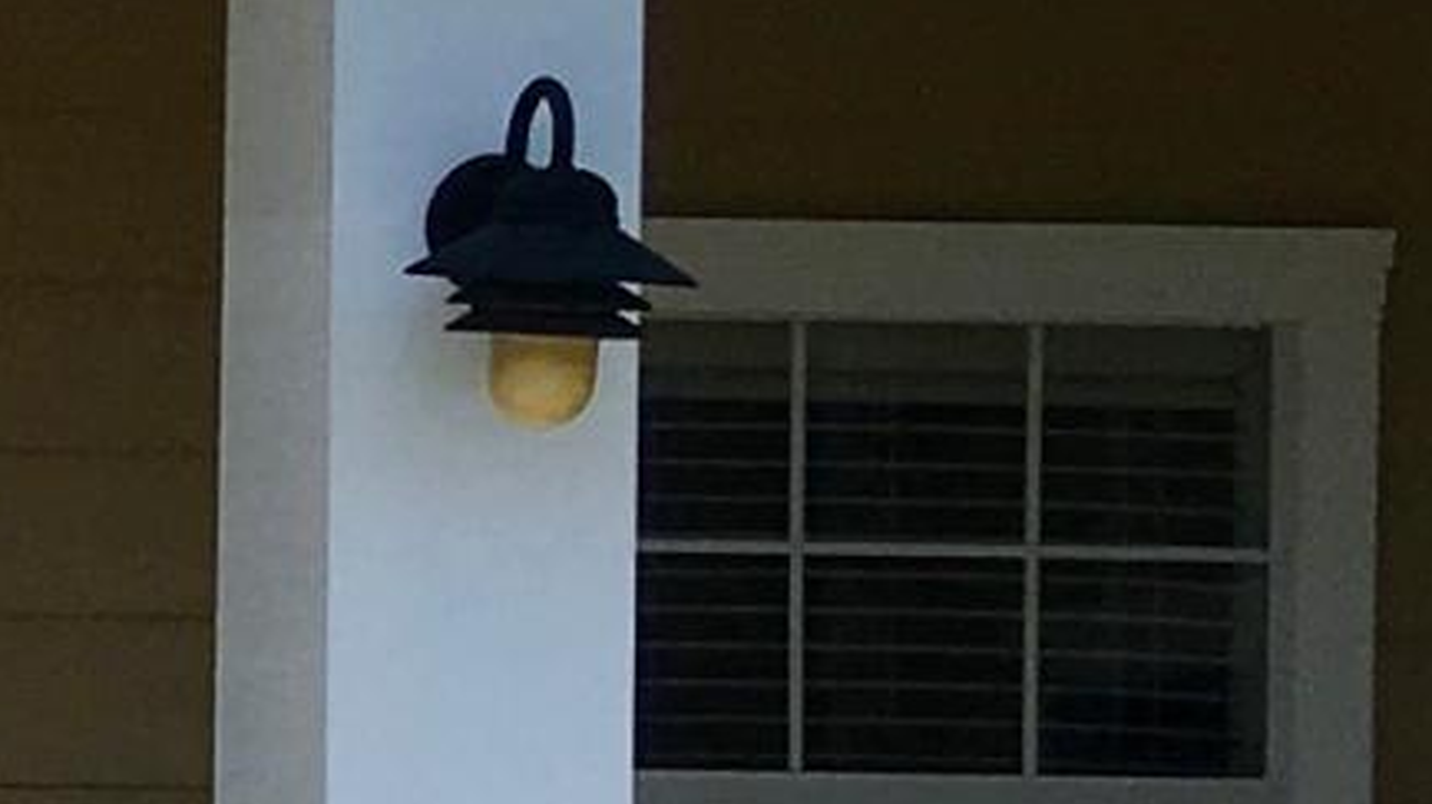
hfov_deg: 8.6
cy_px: 1247
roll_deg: -1.1
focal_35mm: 219
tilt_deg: +2.8
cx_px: -2431
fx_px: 8311
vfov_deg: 5.5
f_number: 2.2
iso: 25
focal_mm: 4.15
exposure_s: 1/1399
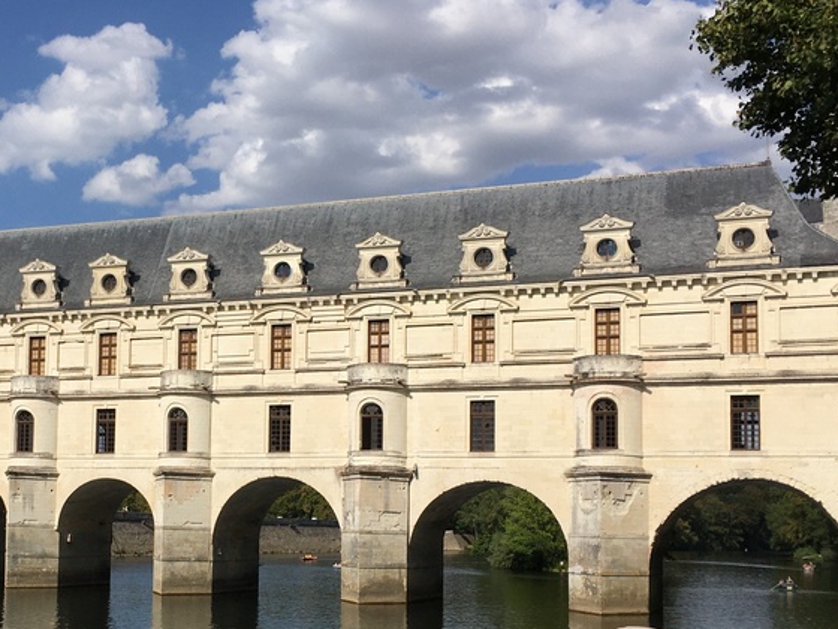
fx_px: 1283
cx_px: 210
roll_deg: -2.0
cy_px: 419
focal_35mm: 53
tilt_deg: +4.4
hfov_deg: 35.4
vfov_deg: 27.4
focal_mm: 4.15
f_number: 2.2
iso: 25
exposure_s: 1/3663
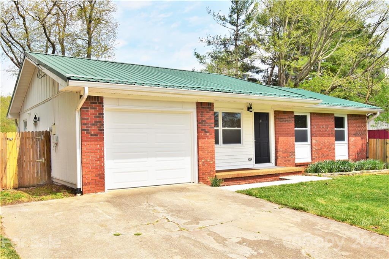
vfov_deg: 43.6
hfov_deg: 61.9
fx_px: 324
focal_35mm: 30
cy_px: 130
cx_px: 194
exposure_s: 1/500
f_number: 11
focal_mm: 20
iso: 320
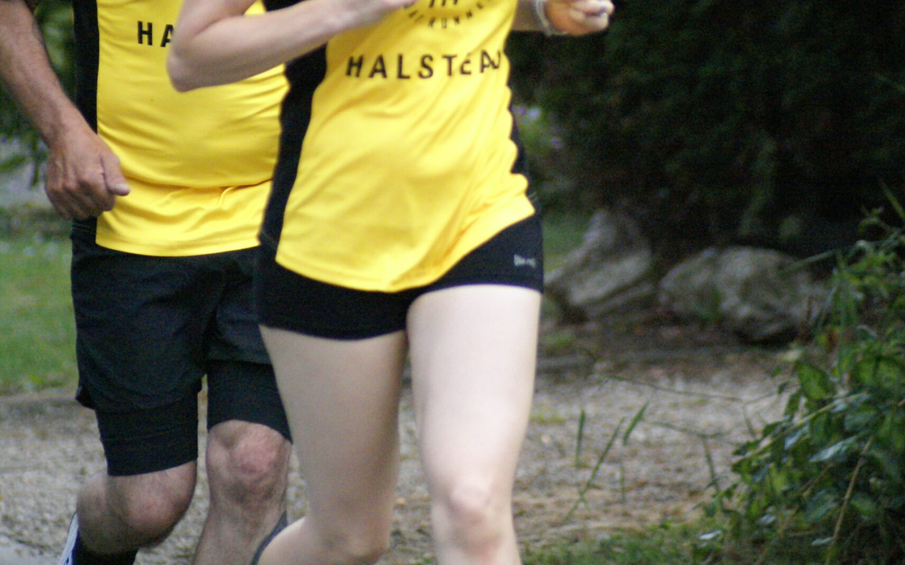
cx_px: 452
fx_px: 14132
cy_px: 185
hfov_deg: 3.7
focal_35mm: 573
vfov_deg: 2.3
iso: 1600
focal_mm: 250
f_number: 5.6
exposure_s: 1/500
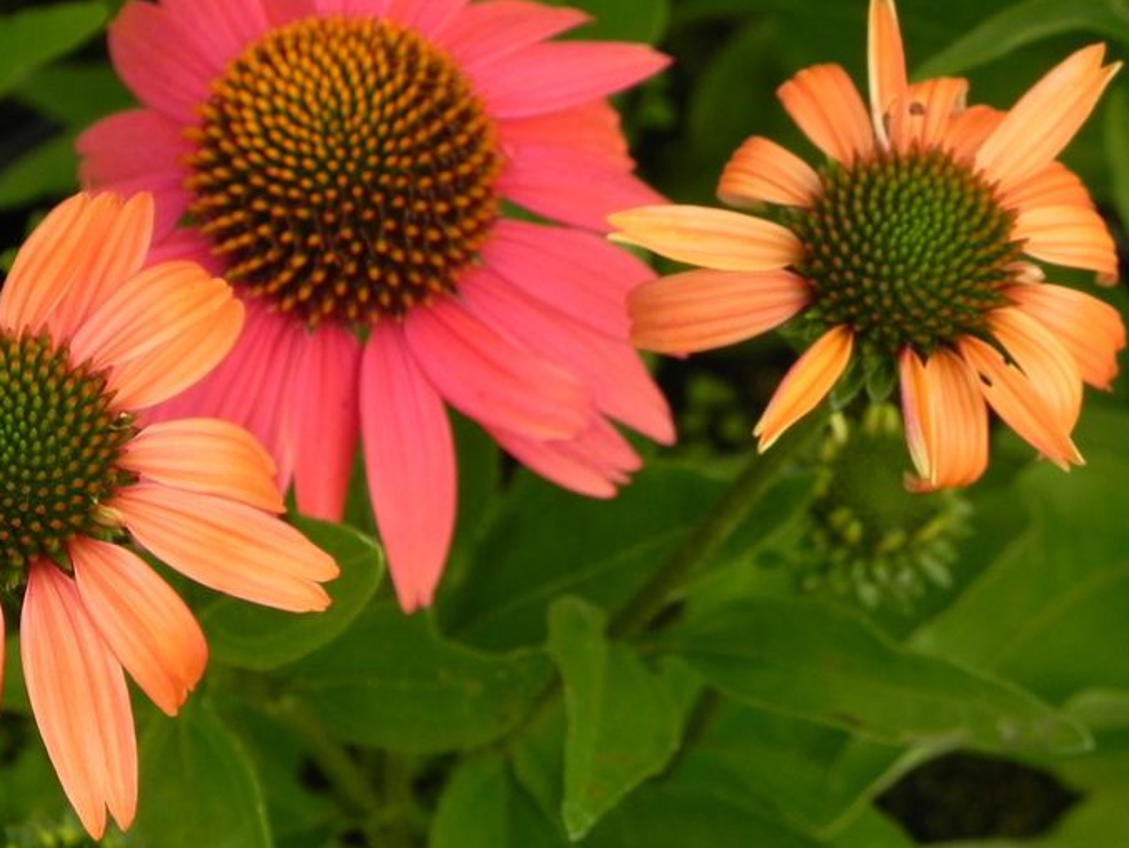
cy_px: 265
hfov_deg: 10.7
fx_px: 6003
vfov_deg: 8.1
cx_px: 390
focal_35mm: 184
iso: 160
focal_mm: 20.8
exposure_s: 1/250
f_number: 4.5
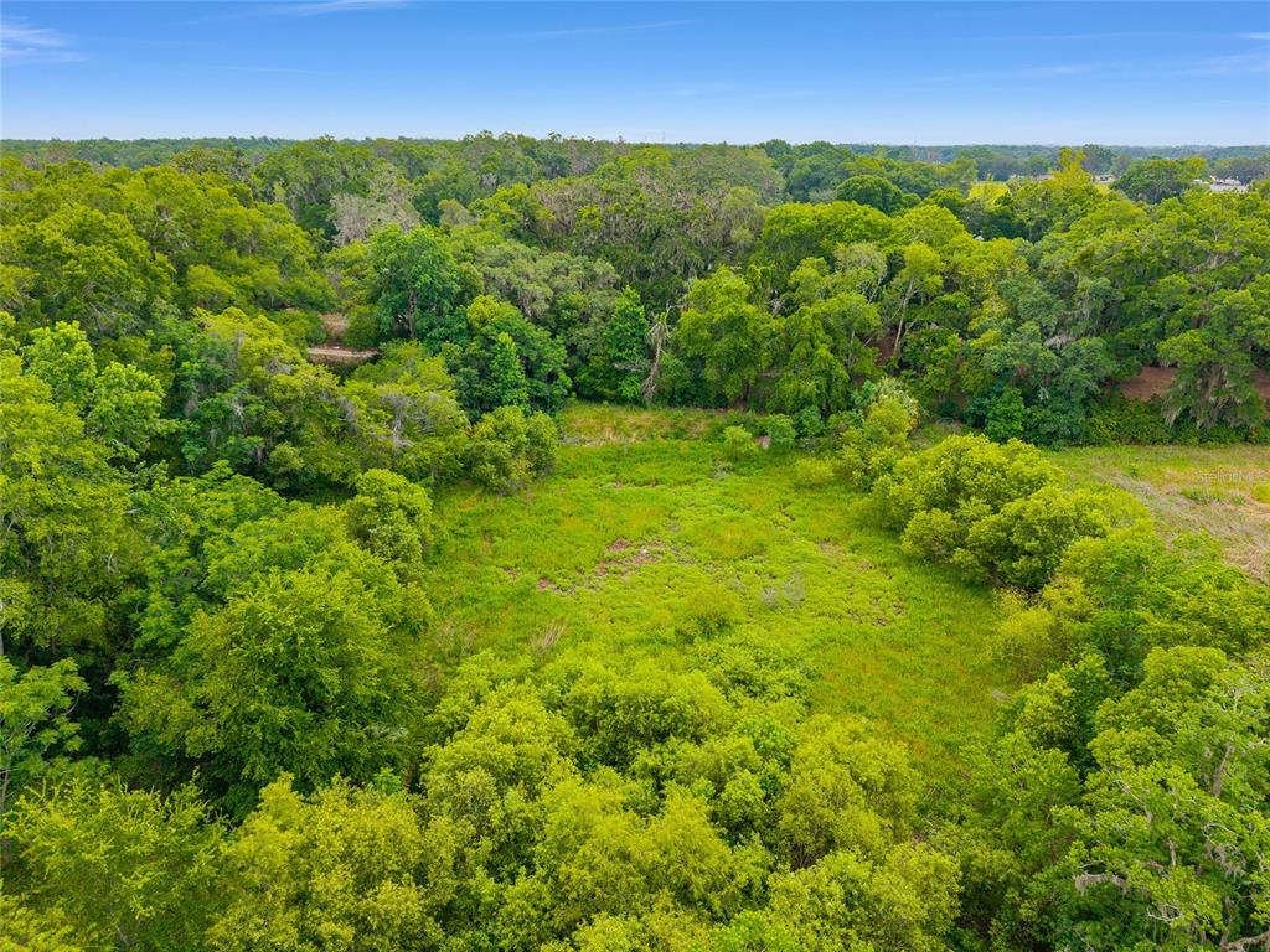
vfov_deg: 56.8
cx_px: 635
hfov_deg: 71.6
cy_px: 476
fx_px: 881
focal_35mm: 24
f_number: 1.8
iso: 410
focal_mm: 8.67
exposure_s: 1/1600
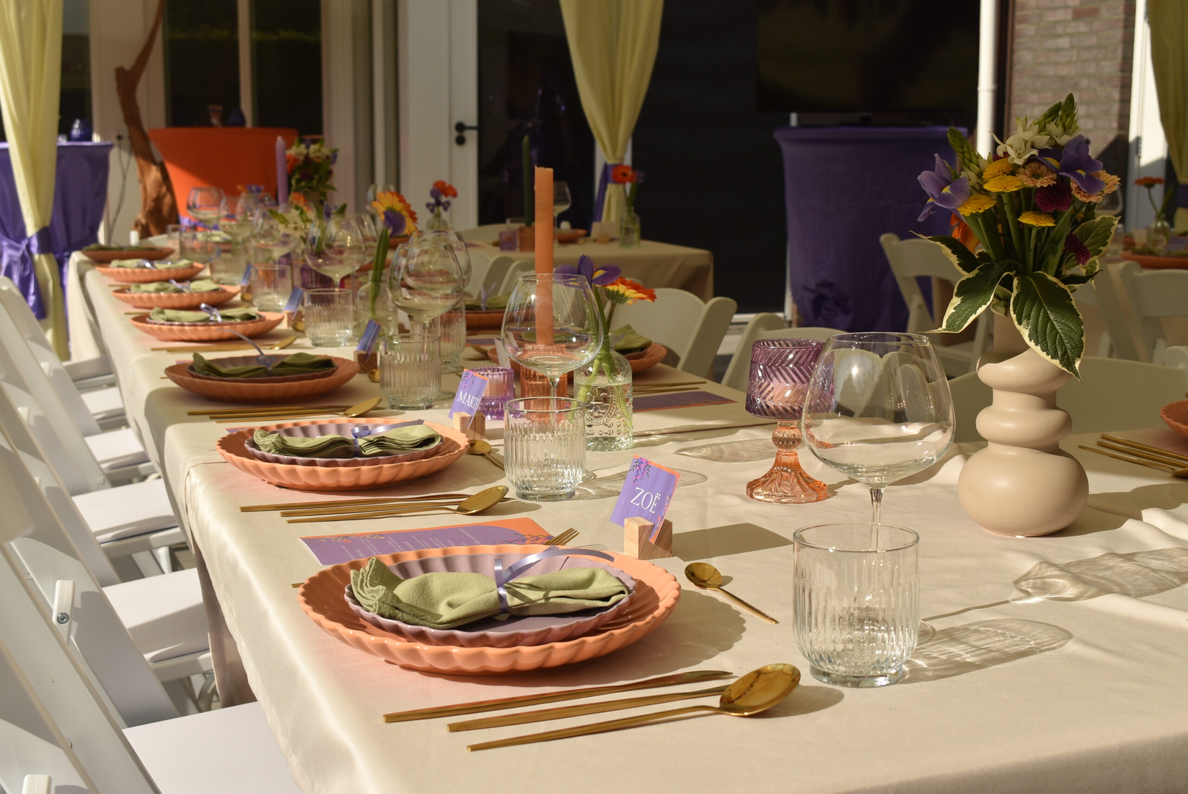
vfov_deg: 29.0
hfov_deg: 42.3
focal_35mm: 46
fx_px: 1536
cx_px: 594
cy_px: 397
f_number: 8
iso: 100
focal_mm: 31
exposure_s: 1/500
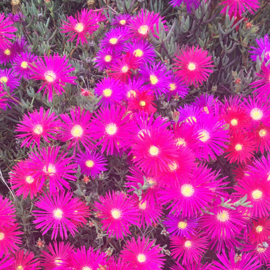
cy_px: 207
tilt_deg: -58.2
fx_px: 424
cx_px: 100
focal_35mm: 48
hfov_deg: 35.2
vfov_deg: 34.5
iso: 32
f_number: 2.2
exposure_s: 1/570
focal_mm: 4.15
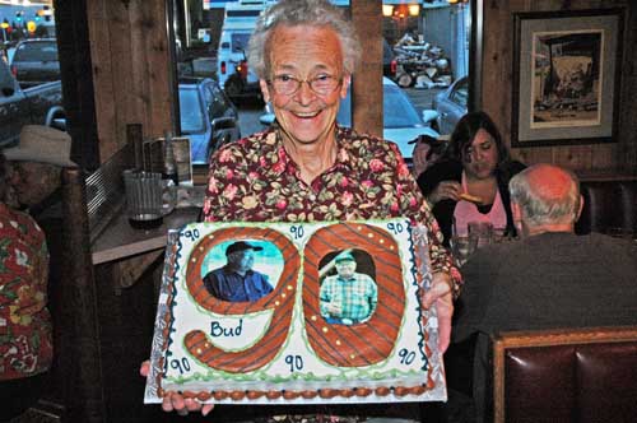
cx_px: 318
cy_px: 212
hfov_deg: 45.0
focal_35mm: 44
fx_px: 769
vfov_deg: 30.8
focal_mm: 29
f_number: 5.6
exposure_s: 1/60
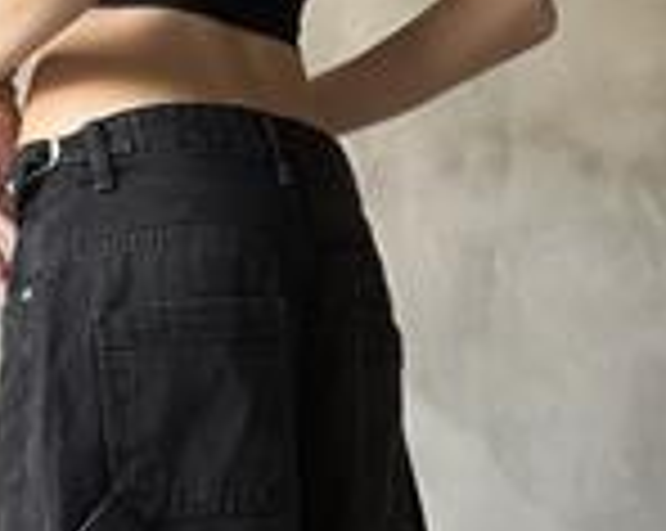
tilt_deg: +3.7
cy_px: 716
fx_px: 2657
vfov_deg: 11.1
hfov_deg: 14.3
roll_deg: -0.5
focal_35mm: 135
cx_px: 243
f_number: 1.78
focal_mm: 6.86
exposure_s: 1/60
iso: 320
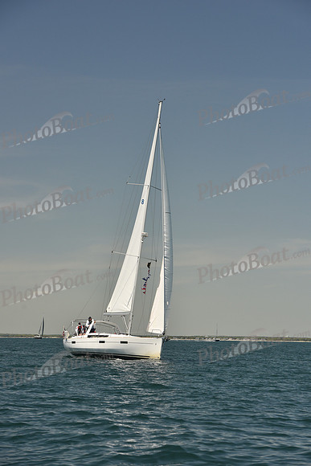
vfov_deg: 20.4
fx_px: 1295
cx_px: 156
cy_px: 233
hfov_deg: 13.7
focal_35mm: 100
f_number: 6.3
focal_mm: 100
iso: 250
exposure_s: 1/800
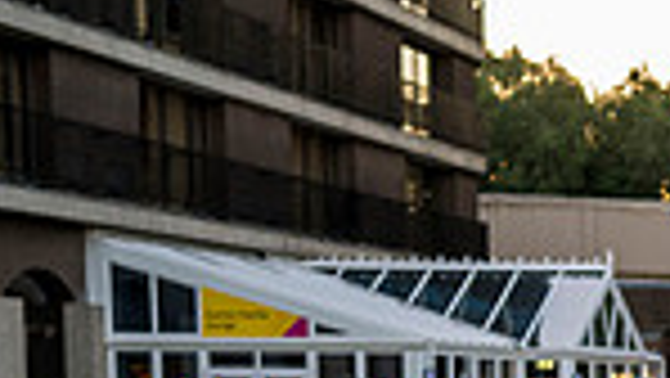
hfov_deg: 13.3
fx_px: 2542
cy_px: 704
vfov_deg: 8.2
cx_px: 1246
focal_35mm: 143
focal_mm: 35
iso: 1250
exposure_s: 1/320
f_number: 3.5
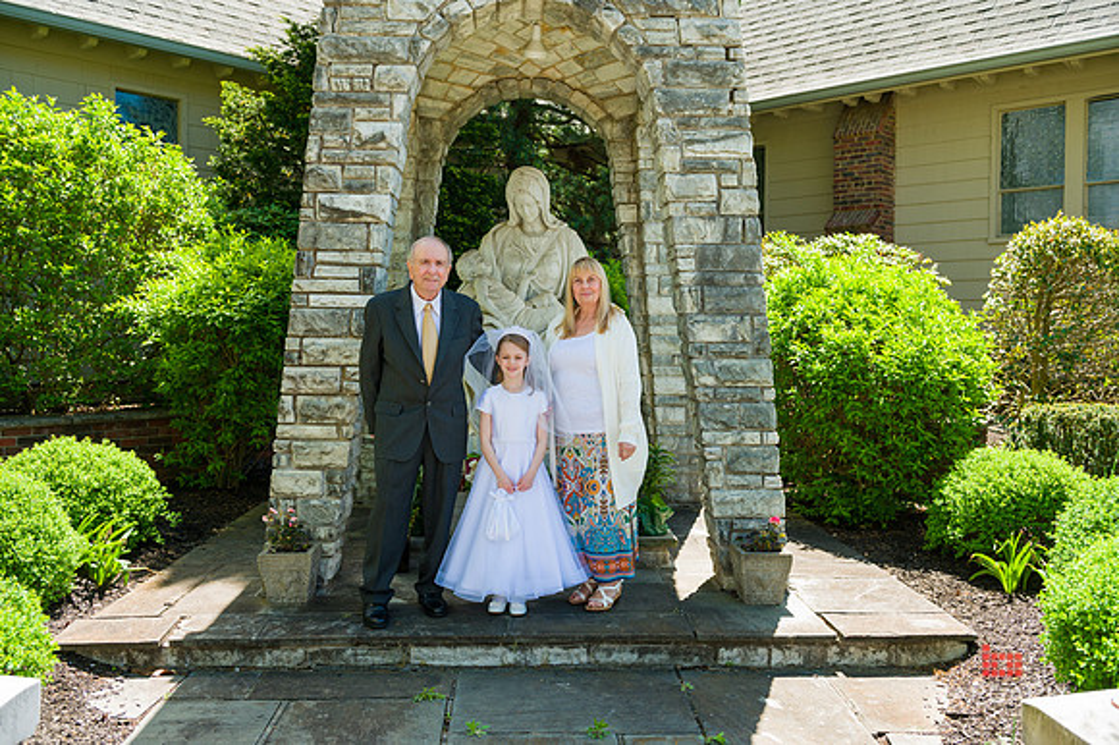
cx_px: 560
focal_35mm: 31
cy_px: 372
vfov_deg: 42.3
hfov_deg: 60.3
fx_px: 963
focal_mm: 31
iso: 250
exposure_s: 1/500
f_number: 5.6
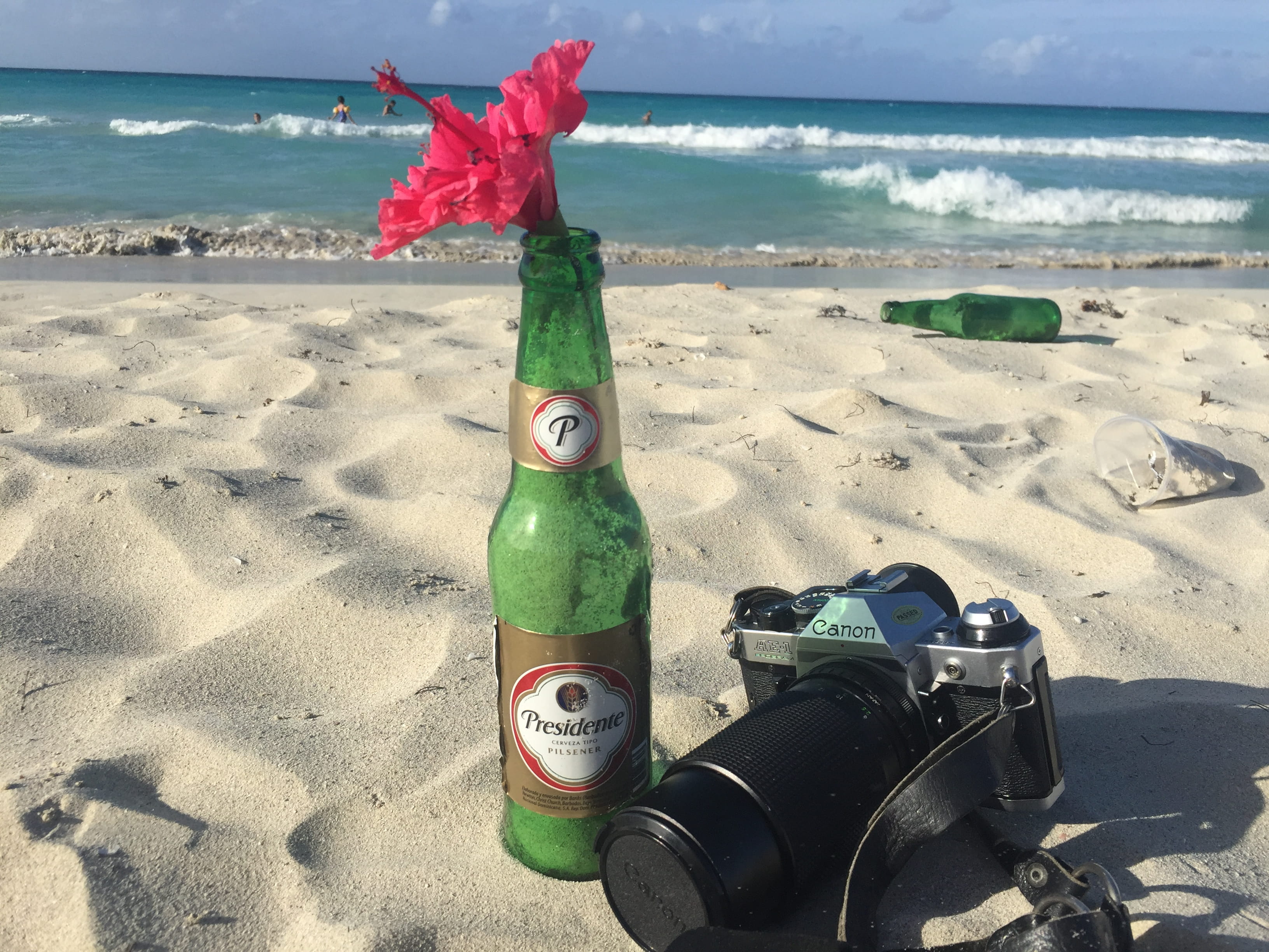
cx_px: 634
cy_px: 476
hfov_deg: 61.7
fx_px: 1063
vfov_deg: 48.2
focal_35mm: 29
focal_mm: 4.15
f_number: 2.2
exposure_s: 1/3049
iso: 32
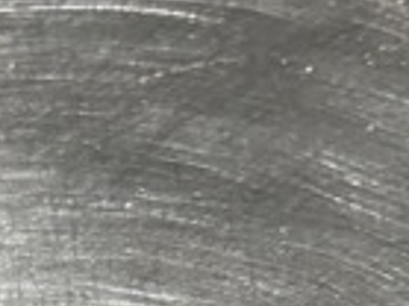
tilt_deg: -54.1
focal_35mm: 115
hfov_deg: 16.4
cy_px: 608
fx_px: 1358
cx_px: -85
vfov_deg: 11.6
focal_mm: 4.25
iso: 250
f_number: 1.8
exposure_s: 1/50
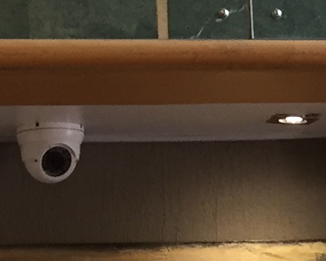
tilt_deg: +10.4
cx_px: 247
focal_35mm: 200
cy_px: 16
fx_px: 1930
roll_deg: +2.3
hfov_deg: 9.6
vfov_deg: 7.7
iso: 64
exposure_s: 1/33
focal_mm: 4.15
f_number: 2.2
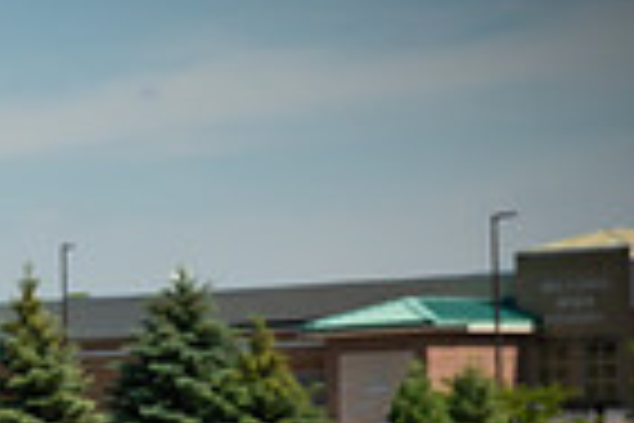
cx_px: -508
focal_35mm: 308
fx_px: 5424
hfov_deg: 6.5
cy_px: 670
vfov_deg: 4.4
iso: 200
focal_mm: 50
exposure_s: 1/1250
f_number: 7.1
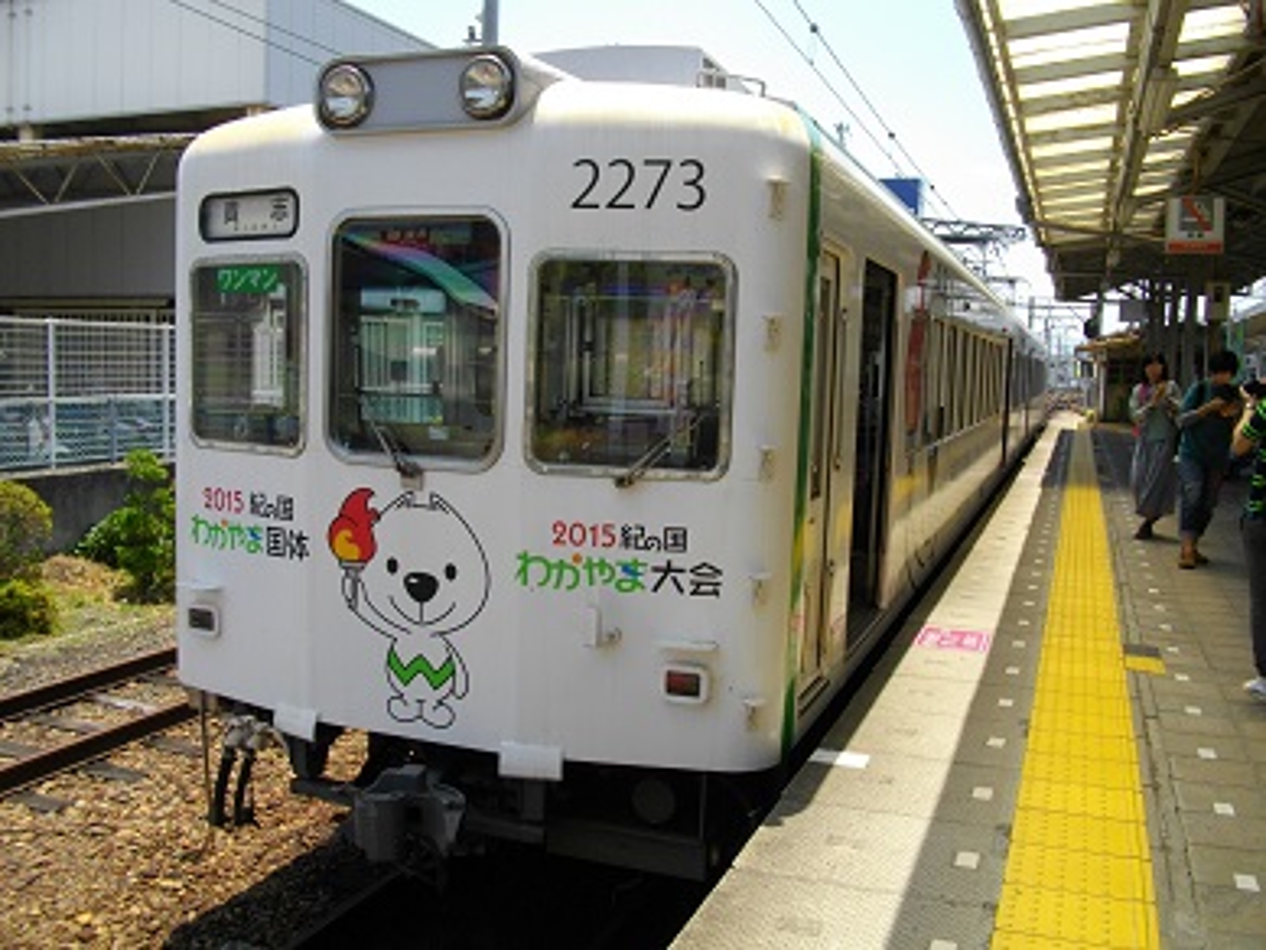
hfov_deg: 56.8
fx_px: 1171
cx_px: 633
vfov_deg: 44.2
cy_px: 475
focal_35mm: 32
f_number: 5.5
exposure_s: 1/250
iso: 100
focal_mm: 5.7
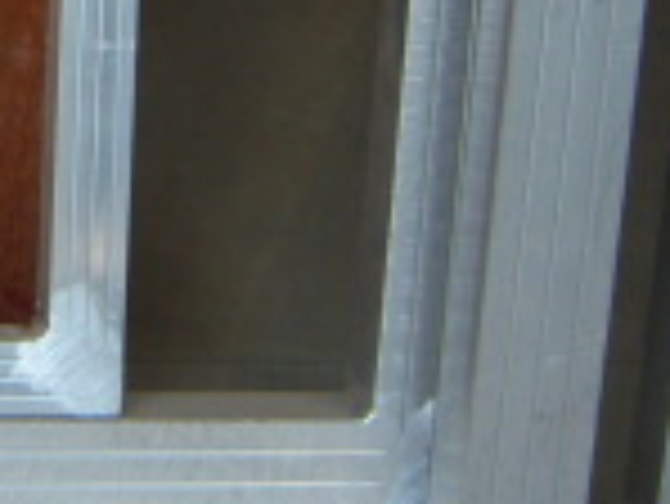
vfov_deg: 8.9
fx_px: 3138
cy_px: -277
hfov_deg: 11.9
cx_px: -193
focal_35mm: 162
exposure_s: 1/80
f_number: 2.8
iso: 80
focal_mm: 7.5
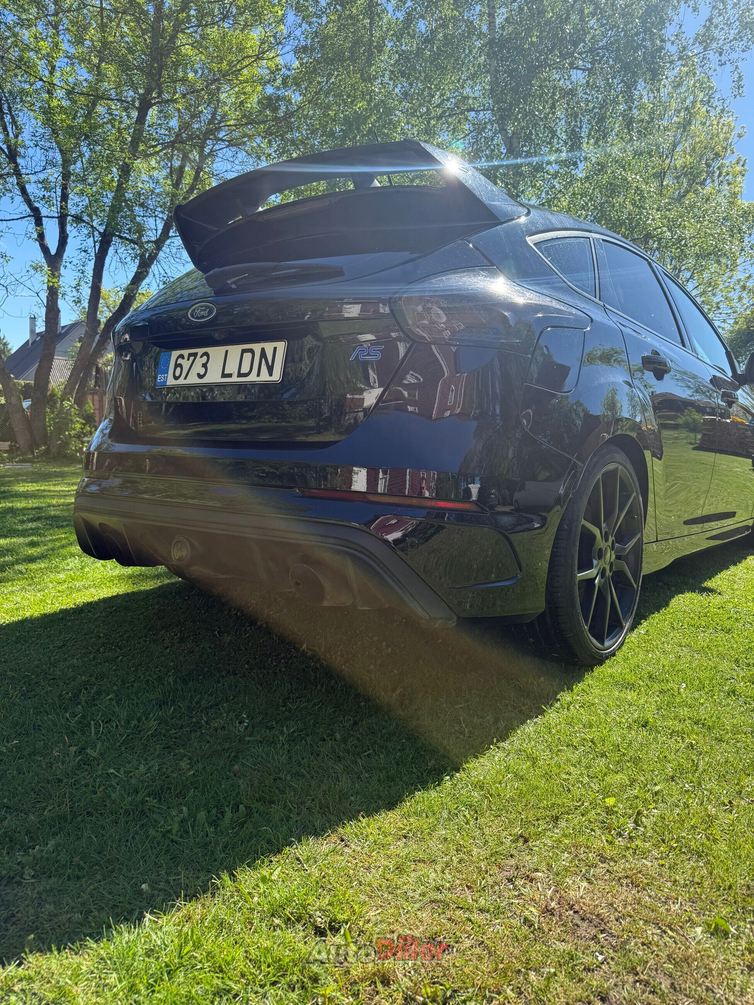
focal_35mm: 24
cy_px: 502
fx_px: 697
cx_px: 377
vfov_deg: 71.6
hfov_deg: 56.8
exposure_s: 1/1522
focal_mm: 6.76
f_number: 1.78
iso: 80
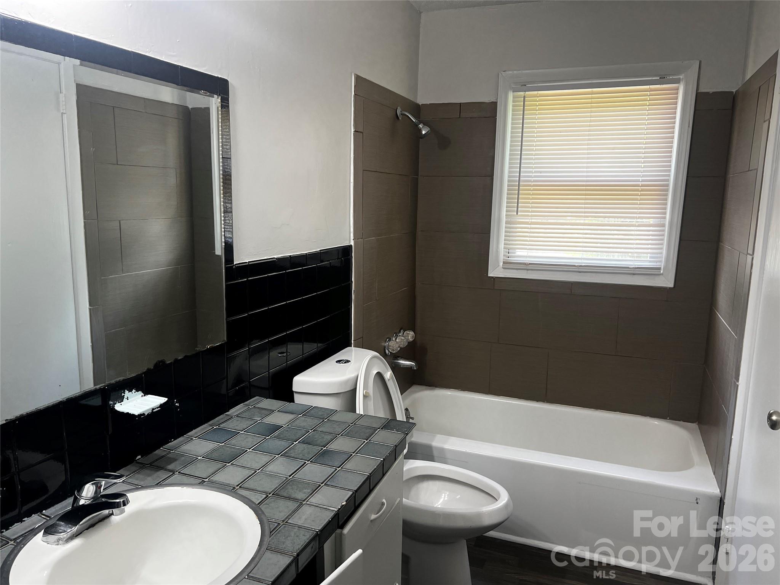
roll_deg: -1.3
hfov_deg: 67.3
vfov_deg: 53.1
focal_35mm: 26
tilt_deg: -10.0
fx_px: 586
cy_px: 292
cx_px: 390
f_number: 1.5
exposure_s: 1/120
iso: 125
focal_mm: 5.7
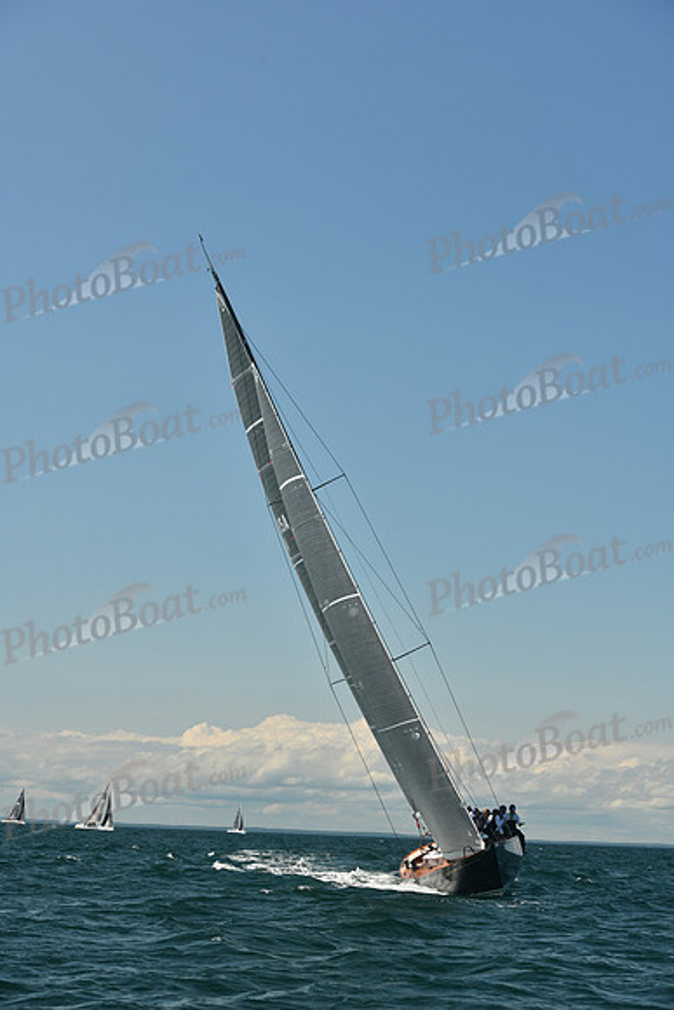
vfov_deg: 28.8
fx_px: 1965
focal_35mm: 70
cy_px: 505
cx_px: 337
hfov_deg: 19.5
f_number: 7.1
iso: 320
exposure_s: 1/640
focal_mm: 70
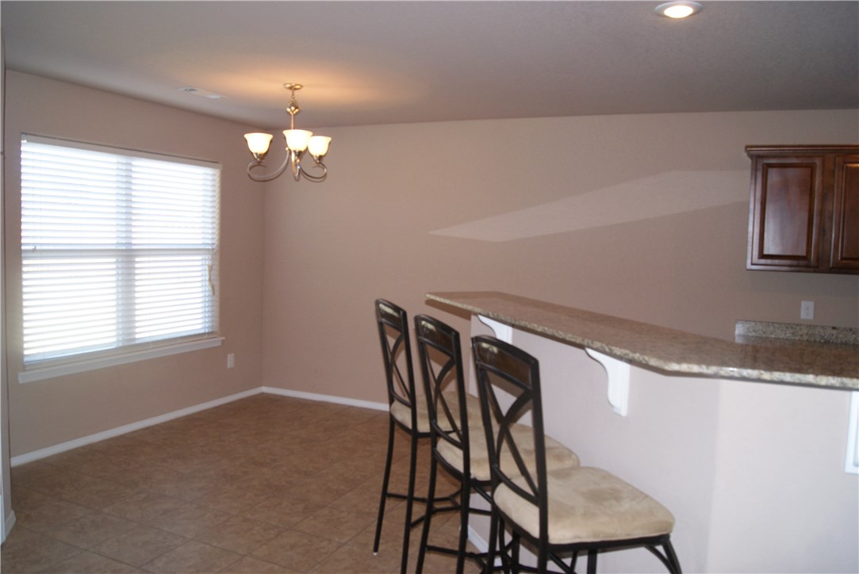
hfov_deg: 67.3
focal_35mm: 27
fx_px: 645
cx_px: 430
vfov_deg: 48.0
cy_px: 287
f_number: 5.6
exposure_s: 1/60
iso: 400
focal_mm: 18
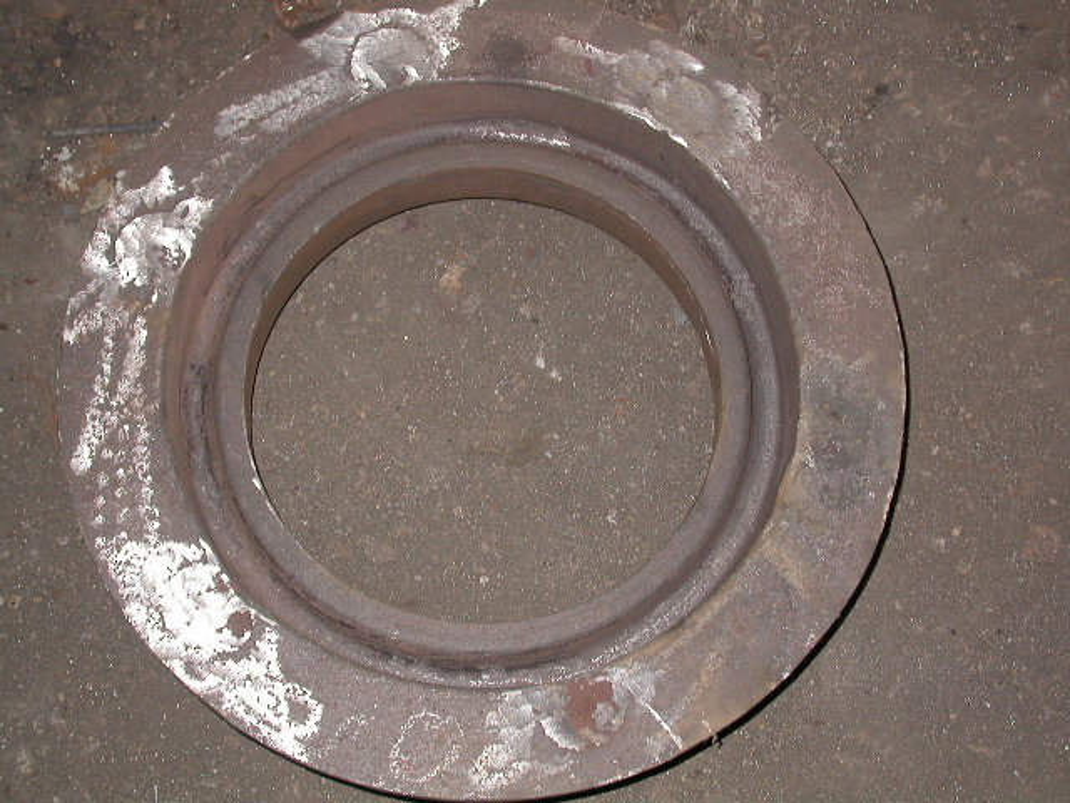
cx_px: 535
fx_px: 1978
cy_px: 402
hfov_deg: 30.3
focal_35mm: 64
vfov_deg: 22.9
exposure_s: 1/60.3
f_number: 3.2
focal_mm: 13.3
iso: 100
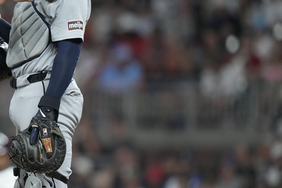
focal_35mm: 918
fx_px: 7188
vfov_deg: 1.5
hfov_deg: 2.2
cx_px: -7
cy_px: 88
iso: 3200
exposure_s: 1/2000
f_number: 2.8
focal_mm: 400
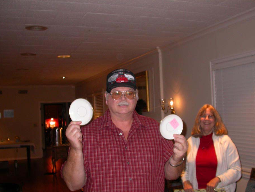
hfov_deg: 43.8
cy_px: 108
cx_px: 129
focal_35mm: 43
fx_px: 317
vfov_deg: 33.6
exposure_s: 1/60
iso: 100
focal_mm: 7.85
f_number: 2.6
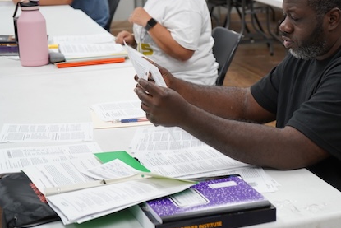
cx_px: 242
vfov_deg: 16.9
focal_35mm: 81
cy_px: 100
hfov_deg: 24.9
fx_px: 767
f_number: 5
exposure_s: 1/60
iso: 640
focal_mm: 56
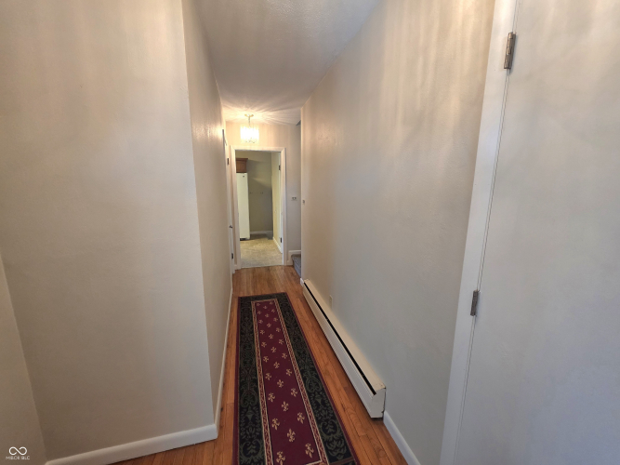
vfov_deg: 89.9
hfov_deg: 106.2
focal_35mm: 13
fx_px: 233
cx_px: 310
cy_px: 232
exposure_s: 1/120
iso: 250
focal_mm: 2.2
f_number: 1.9
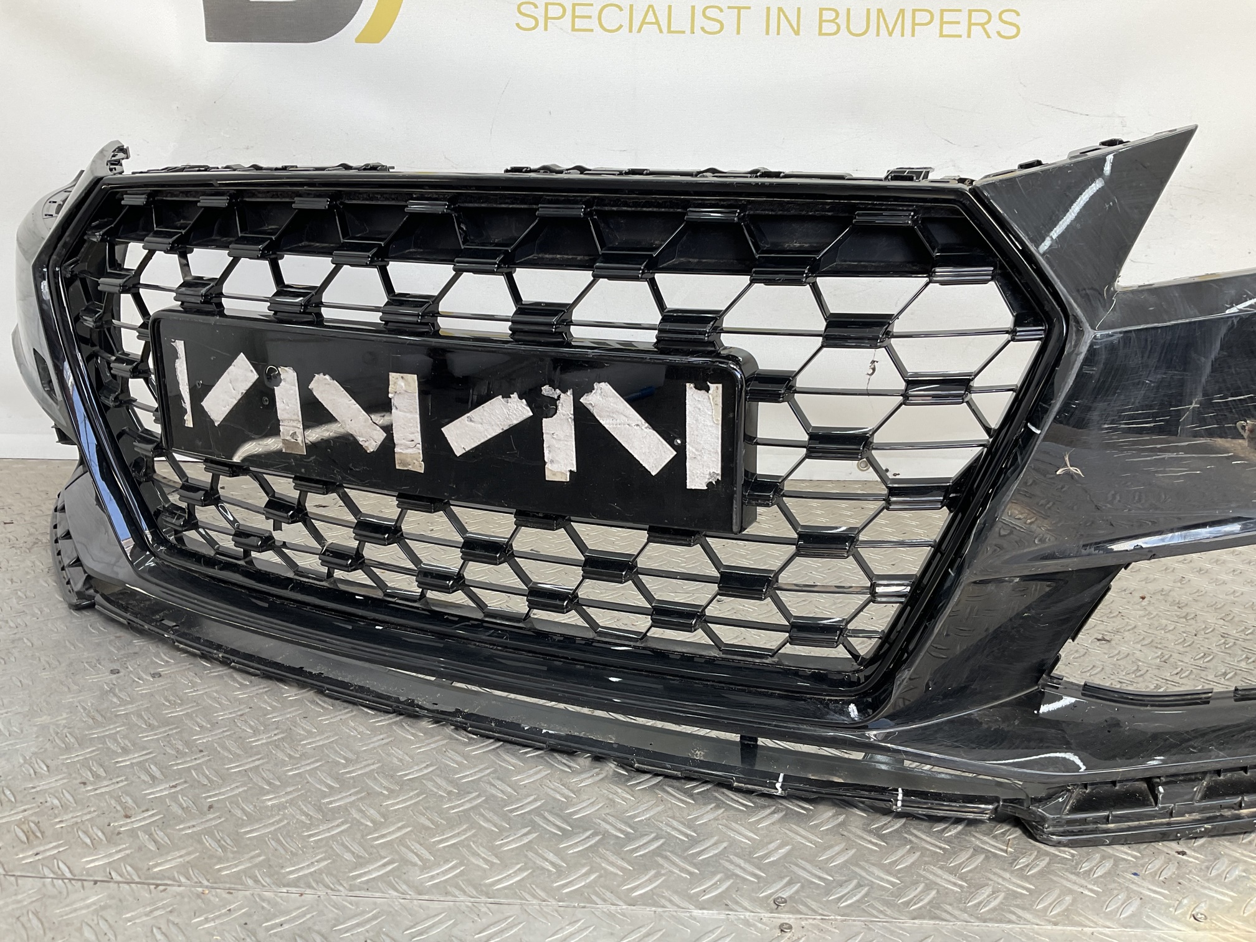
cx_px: 628
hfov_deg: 61.7
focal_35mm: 29
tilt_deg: -13.0
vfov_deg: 48.2
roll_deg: -3.0
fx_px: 1052
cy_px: 471
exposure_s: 1/100
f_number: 1.8
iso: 16
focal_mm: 3
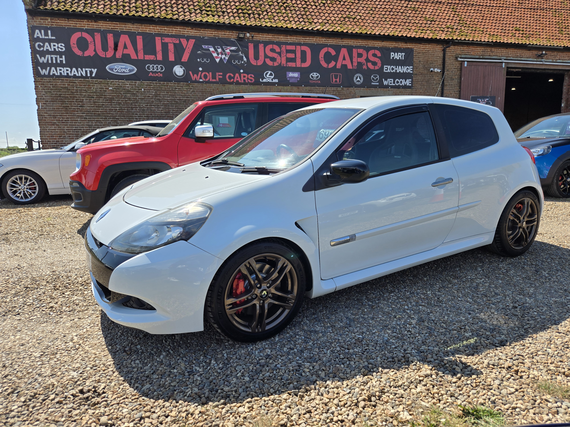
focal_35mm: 23
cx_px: 285
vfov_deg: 58.9
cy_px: 214
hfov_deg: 73.9
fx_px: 379
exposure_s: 1/2921
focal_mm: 5.4
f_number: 1.8
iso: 40
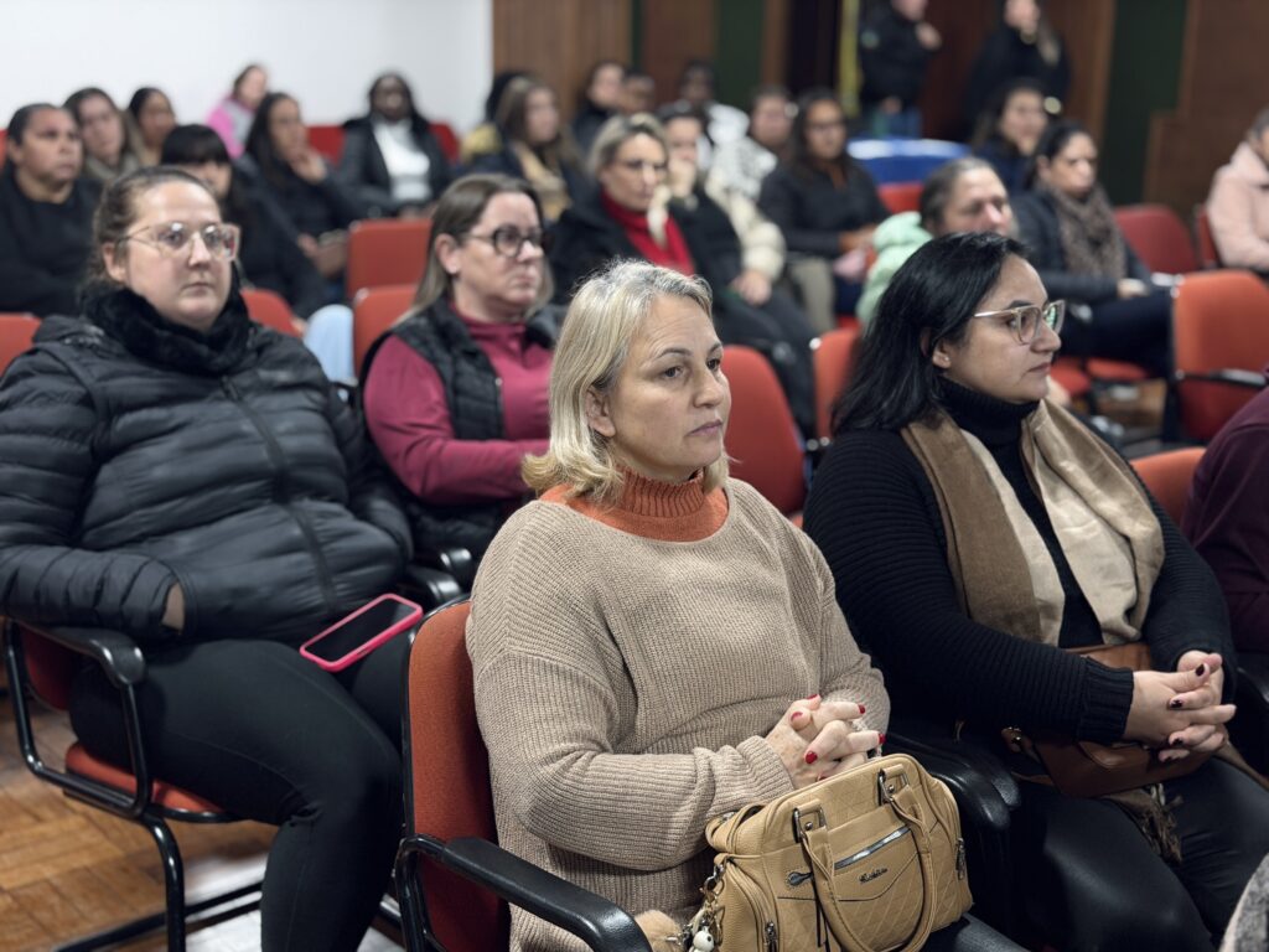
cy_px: 476
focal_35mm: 48
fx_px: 1760
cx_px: 634
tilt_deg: -14.4
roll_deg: -1.0
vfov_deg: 30.3
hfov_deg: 39.7
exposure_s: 1/40
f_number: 1.78
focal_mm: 6.76
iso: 250
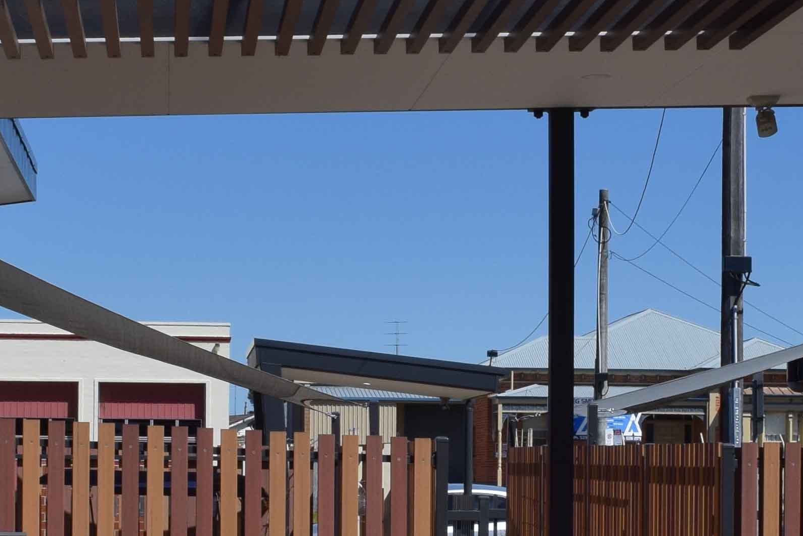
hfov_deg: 20.0
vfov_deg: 13.3
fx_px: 2275
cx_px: 440
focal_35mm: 102
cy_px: 517
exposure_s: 1/500
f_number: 11
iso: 200
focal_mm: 18
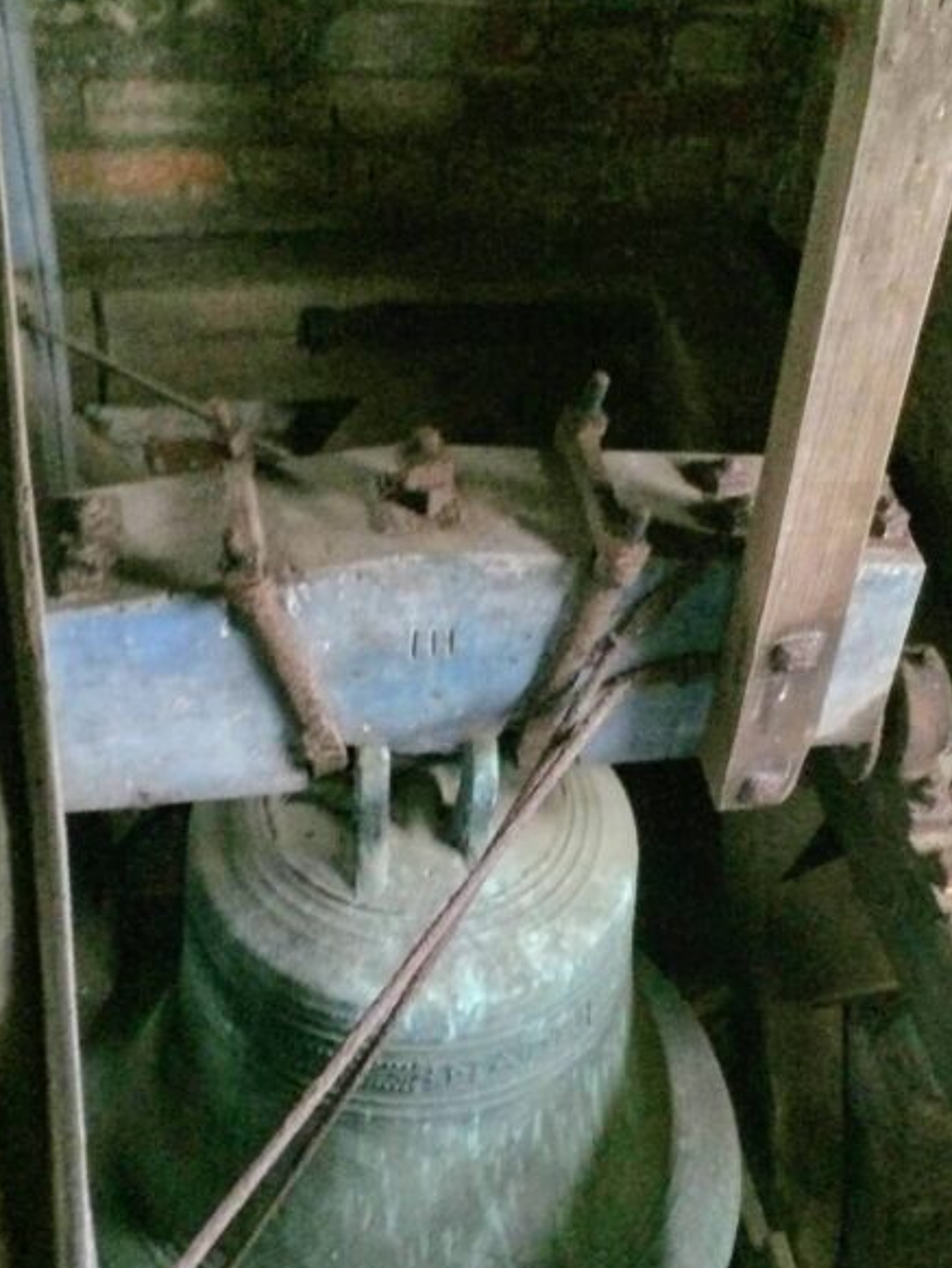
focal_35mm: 51
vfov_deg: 37.4
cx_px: 503
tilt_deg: -46.4
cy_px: 743
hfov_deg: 28.6
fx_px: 1869
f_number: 2.2
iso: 500
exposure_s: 1/15
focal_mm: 4.15
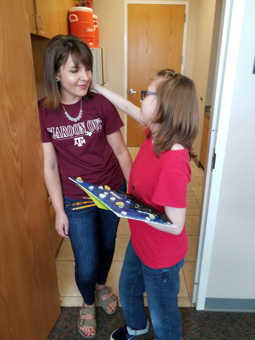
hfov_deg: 53.1
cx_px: 128
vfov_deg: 67.3
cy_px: 170
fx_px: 255
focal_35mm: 26
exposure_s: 1/120
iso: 320
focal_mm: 4.25
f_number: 1.7
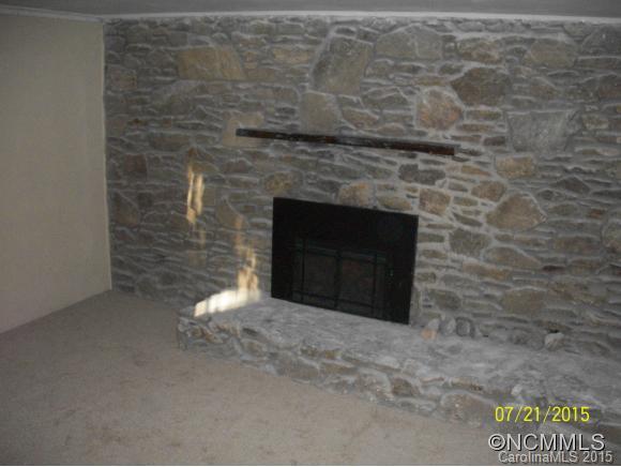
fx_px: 628
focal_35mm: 35
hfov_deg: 52.6
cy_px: 234
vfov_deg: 40.8
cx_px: 310
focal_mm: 6.3
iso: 320
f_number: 3.1
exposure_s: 1/30
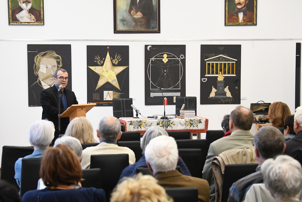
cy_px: 101
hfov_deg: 21.9
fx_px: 780
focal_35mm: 93
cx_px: 151
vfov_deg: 14.7
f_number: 4.8
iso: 5000
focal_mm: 62
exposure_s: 1/200
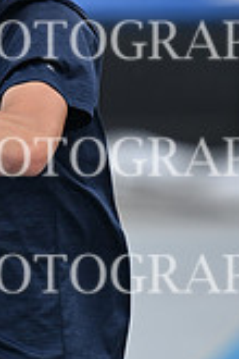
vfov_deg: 1.5
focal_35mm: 1405
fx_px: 13990
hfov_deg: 1.0
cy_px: 215
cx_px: -92
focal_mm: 400
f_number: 4.5
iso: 500
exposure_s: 1/2000
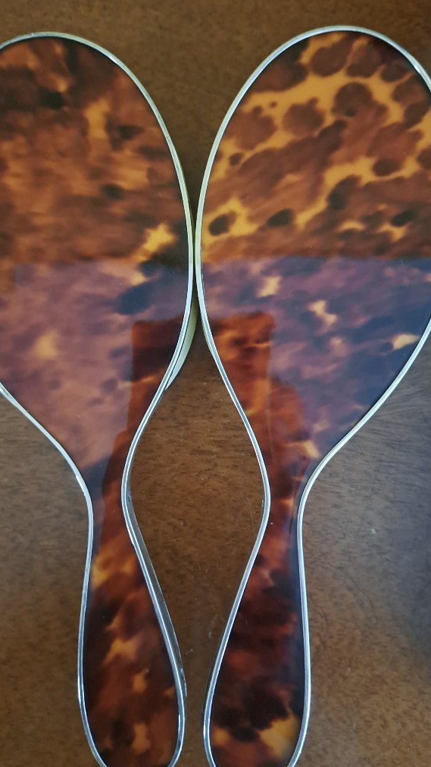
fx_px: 630
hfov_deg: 37.8
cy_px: 357
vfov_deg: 62.6
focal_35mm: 31
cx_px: 227
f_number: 1.8
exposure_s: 1/10
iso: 1250
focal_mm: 5.23
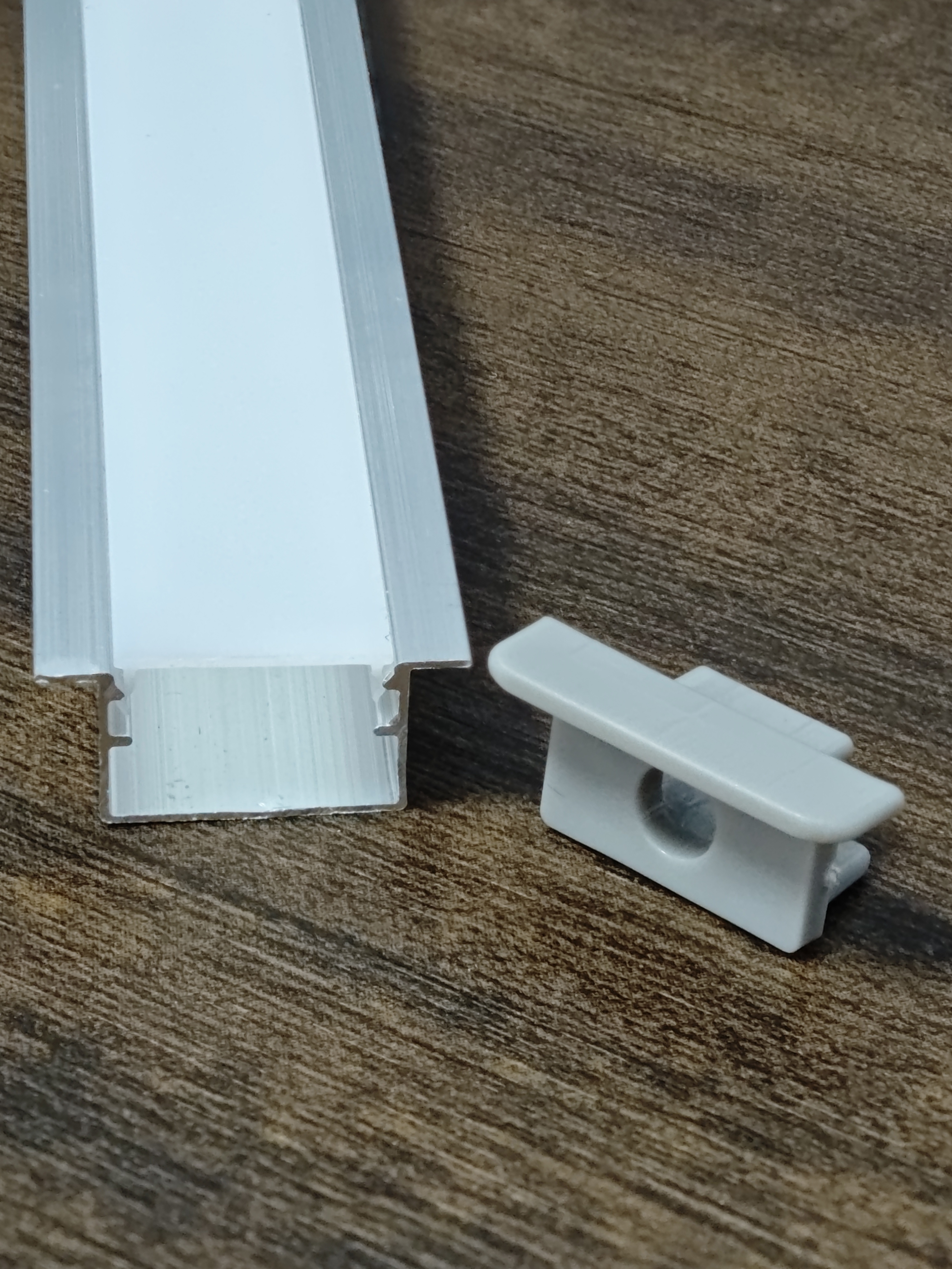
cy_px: 634
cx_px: 476
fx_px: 3594
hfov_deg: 15.1
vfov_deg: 20.0
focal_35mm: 98
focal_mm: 9
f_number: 2
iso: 1000
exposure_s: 1/68.5
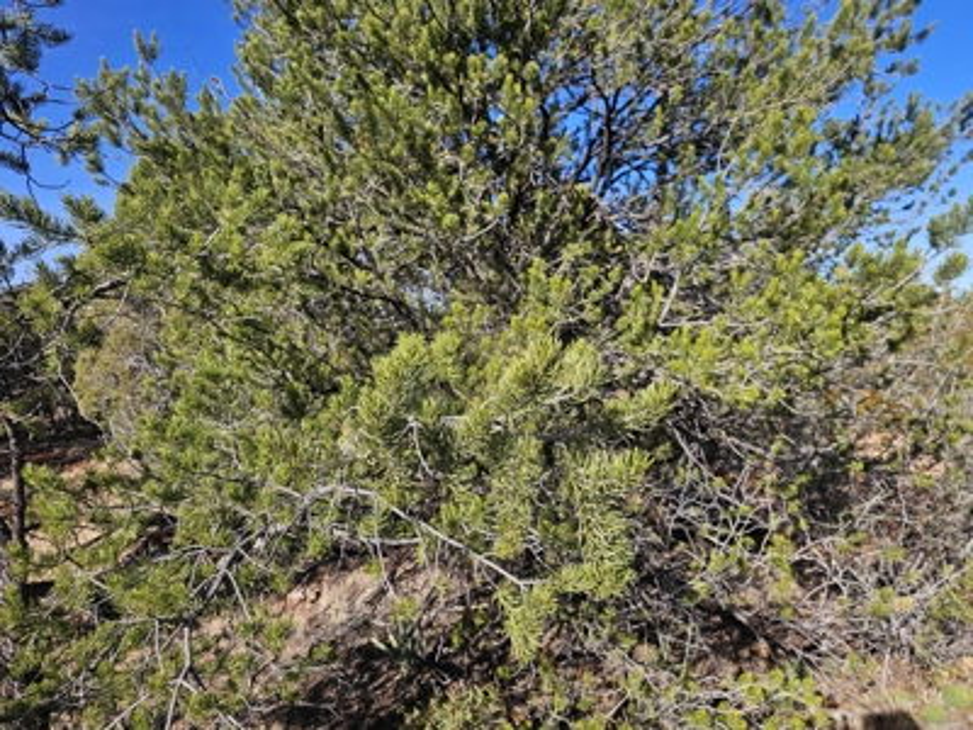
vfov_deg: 58.9
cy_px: 365
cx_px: 486
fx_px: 646
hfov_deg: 73.9
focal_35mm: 23
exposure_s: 1/479
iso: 10
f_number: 1.7
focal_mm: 6.3
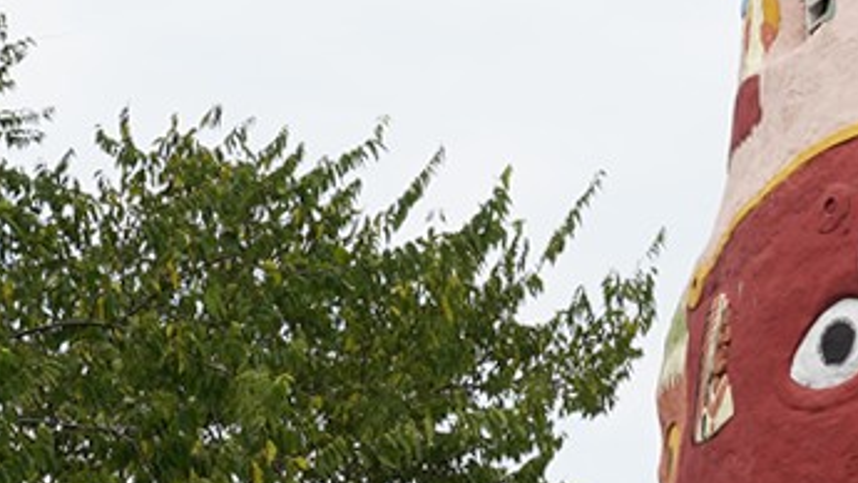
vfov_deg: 7.1
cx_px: 540
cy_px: 461
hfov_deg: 12.6
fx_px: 3867
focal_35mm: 170
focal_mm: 28
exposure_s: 1/100
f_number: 11
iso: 100
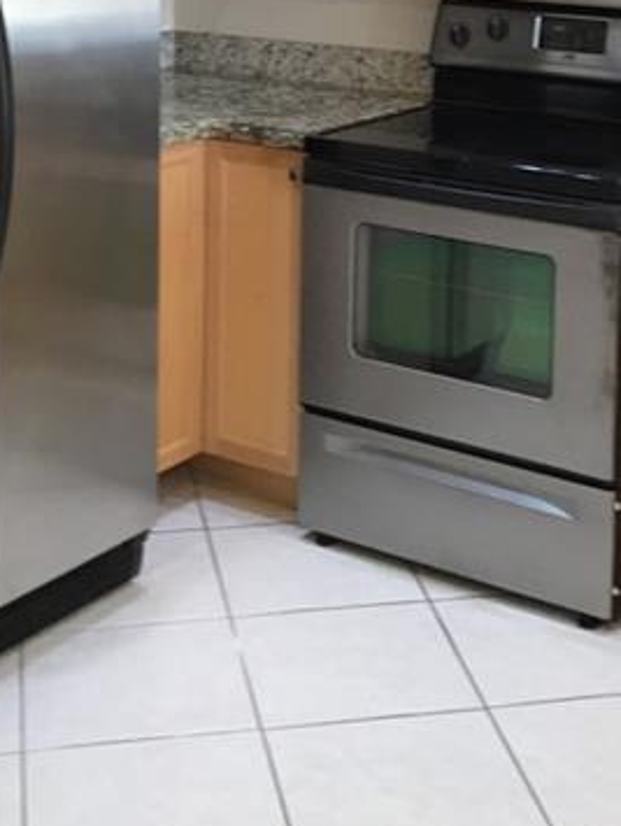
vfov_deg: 27.3
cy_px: 5
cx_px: 361
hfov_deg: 21.9
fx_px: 1600
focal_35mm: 67
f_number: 2.4
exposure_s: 1/30
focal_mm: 3.3
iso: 50
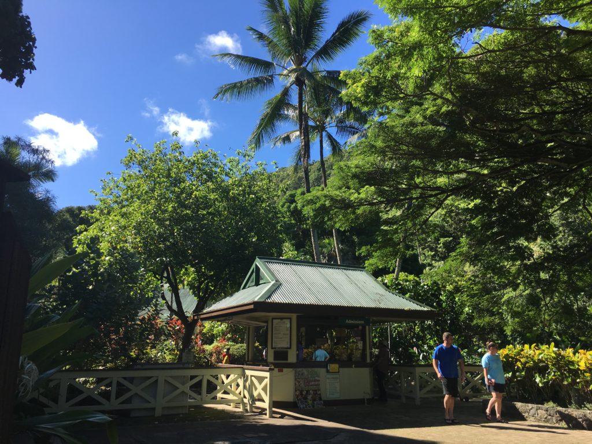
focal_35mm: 29
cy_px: 222
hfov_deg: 61.7
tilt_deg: +13.4
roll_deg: -0.3
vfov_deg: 48.2
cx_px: 296
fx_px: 496
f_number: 2.2
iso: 25
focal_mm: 4.15
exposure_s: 1/845
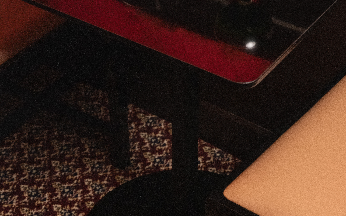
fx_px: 783
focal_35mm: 83
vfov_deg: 15.4
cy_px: -2
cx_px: 168
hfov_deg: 24.9
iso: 4000
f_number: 8
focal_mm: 56.6
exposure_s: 1/160
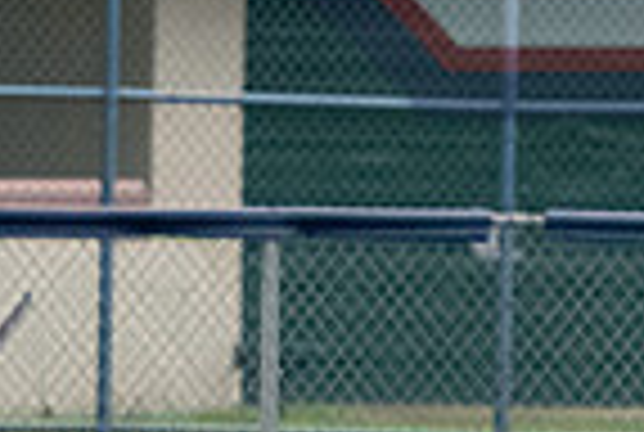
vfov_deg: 1.4
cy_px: 299
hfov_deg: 2.1
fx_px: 17424
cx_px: -68
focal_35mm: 972
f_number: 3.2
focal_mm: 160
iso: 7200
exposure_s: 1/2000
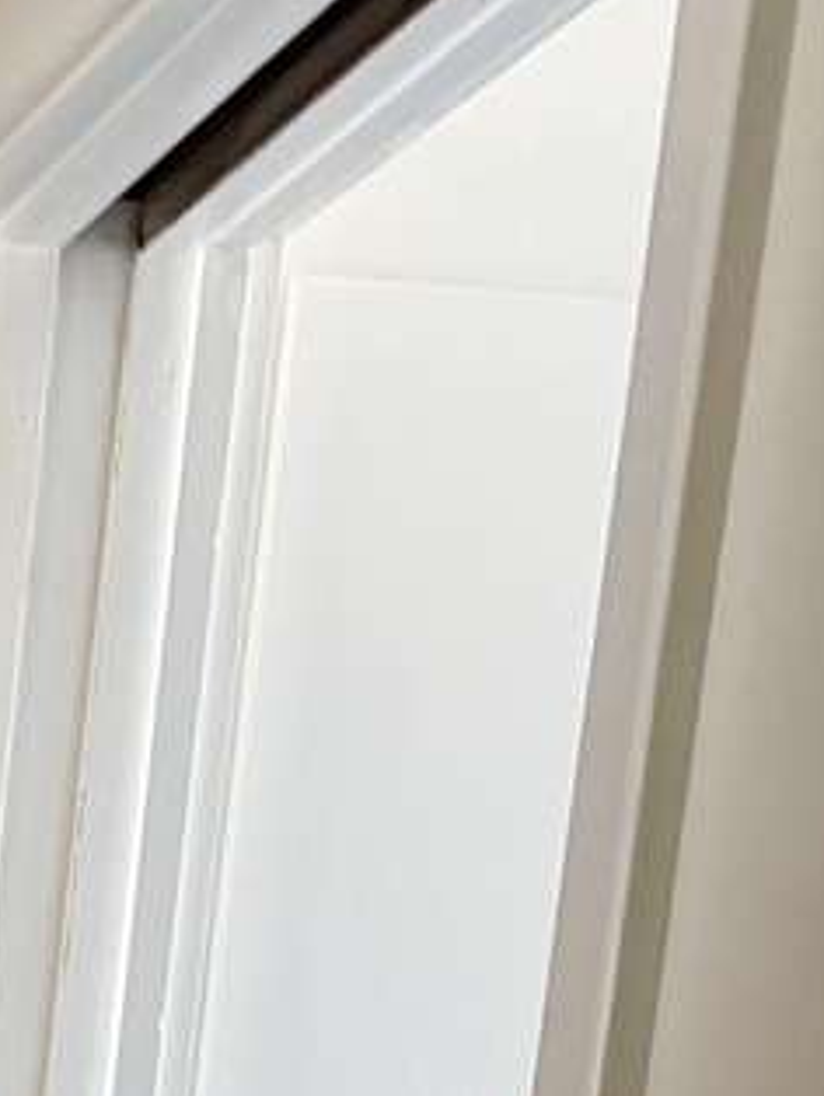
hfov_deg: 11.5
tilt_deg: -10.5
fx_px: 3487
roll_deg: -4.0
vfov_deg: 15.0
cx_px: -1037
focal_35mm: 110
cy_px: 2091
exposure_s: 1/60
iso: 800
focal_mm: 6.76
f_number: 1.78
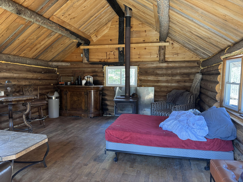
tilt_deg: -5.8
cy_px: 91
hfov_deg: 71.6
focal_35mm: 24
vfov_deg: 56.8
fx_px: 168
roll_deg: -0.6
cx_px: 122
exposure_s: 1/61
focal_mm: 6.76
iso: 200
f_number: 1.78
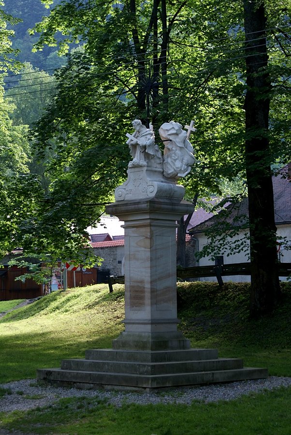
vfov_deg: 27.0
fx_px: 907
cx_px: 146
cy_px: 218
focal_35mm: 75
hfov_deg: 18.2
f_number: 5.6
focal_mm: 50
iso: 125
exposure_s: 1/80
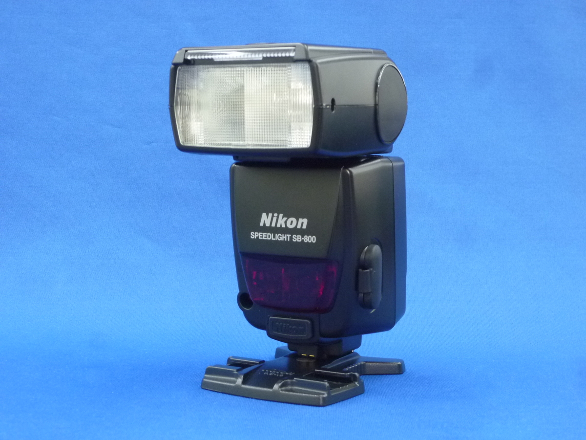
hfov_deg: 31.7
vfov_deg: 24.0
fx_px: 1033
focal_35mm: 61
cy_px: 220
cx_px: 293
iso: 400
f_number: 4.6
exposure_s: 1/25
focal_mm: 10.8
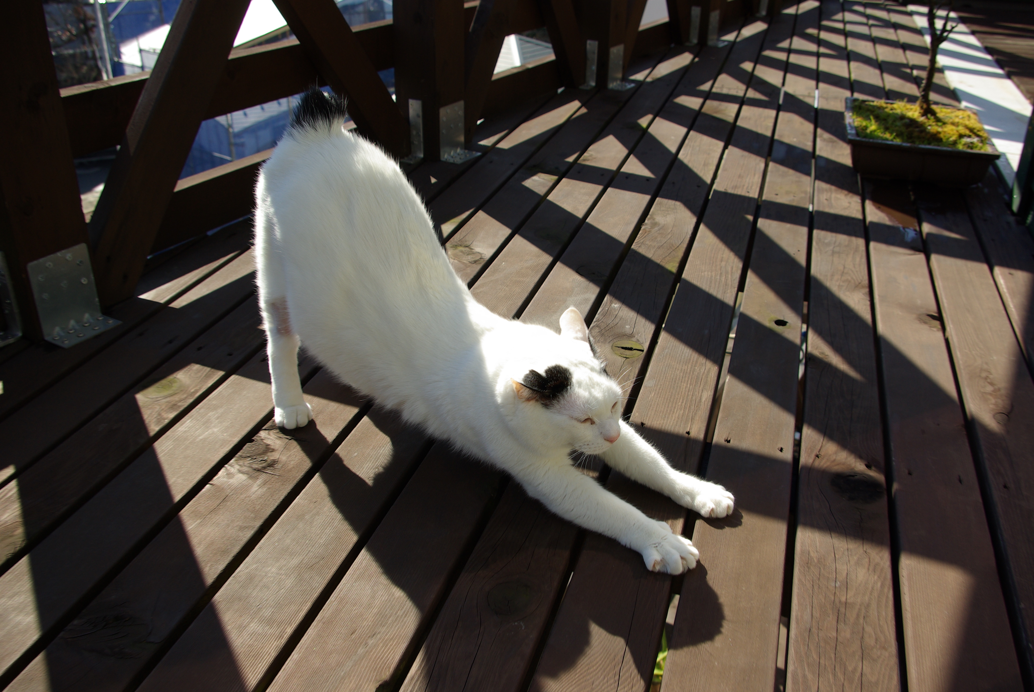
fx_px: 992
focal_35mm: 34
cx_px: 517
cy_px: 346
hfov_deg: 55.0
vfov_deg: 38.5
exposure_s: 1/180
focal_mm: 23
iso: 100
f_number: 6.7
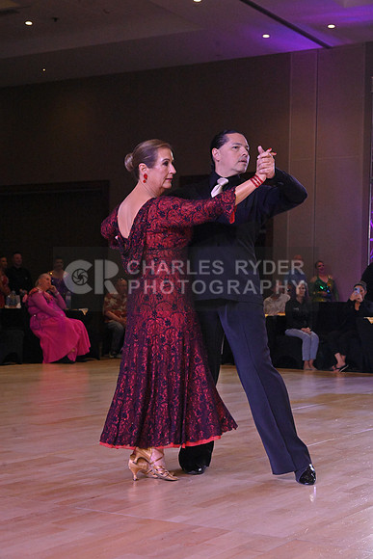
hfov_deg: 21.9
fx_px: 963
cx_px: 186
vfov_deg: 32.4
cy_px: 280
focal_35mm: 62
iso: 6400
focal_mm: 62
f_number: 9
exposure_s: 1/320
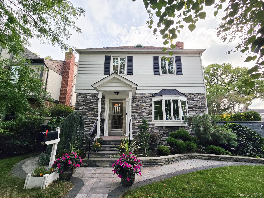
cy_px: 99
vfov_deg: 89.9
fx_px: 99
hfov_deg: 106.2
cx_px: 132
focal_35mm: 13
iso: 50
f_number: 2.2
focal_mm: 2.2
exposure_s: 1/750
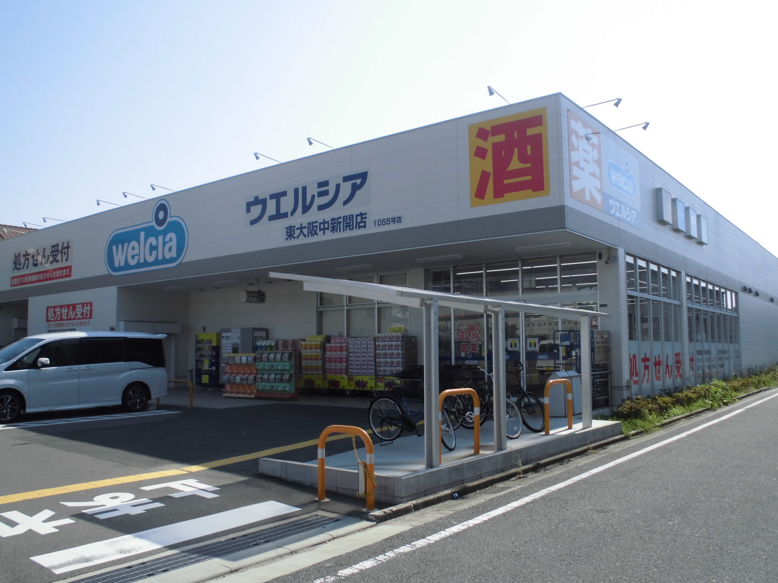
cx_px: 389
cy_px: 292
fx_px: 652
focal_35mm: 29
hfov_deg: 61.7
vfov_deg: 48.2
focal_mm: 5.3
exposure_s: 1/640
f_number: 3.7
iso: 100
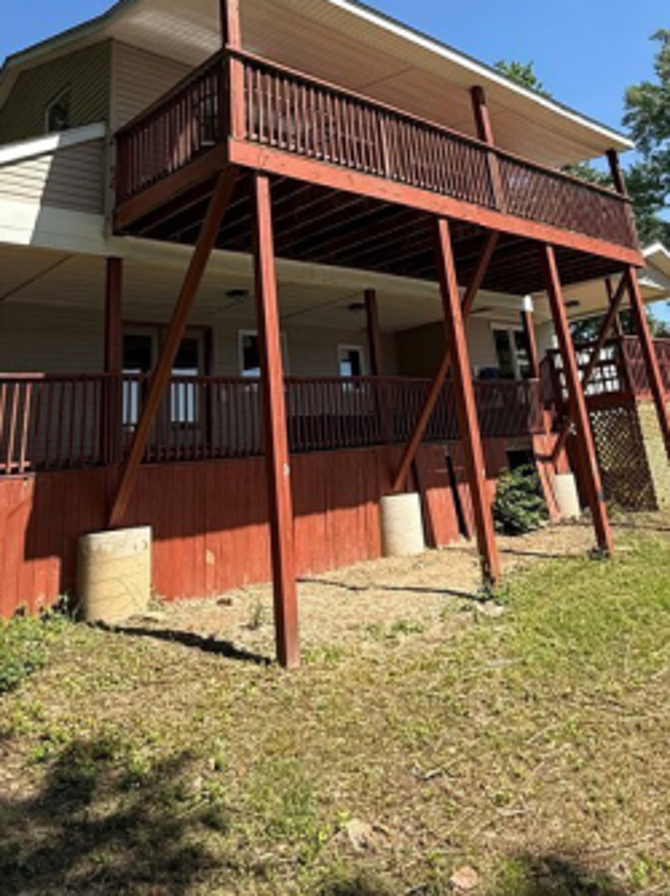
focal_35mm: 28
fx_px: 724
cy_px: 208
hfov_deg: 49.7
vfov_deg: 59.6
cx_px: 335
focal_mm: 2.22
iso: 50
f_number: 2.2
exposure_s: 1/901
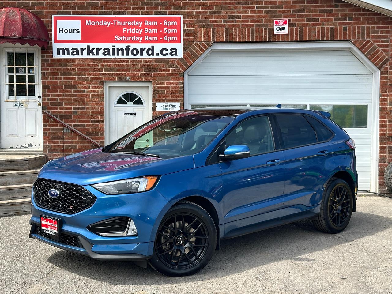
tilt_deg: -2.5
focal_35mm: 48
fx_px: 544
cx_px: 196
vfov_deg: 30.3
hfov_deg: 39.7
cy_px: 147
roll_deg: +0.1
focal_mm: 6.86
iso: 64
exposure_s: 1/2304
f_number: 1.78
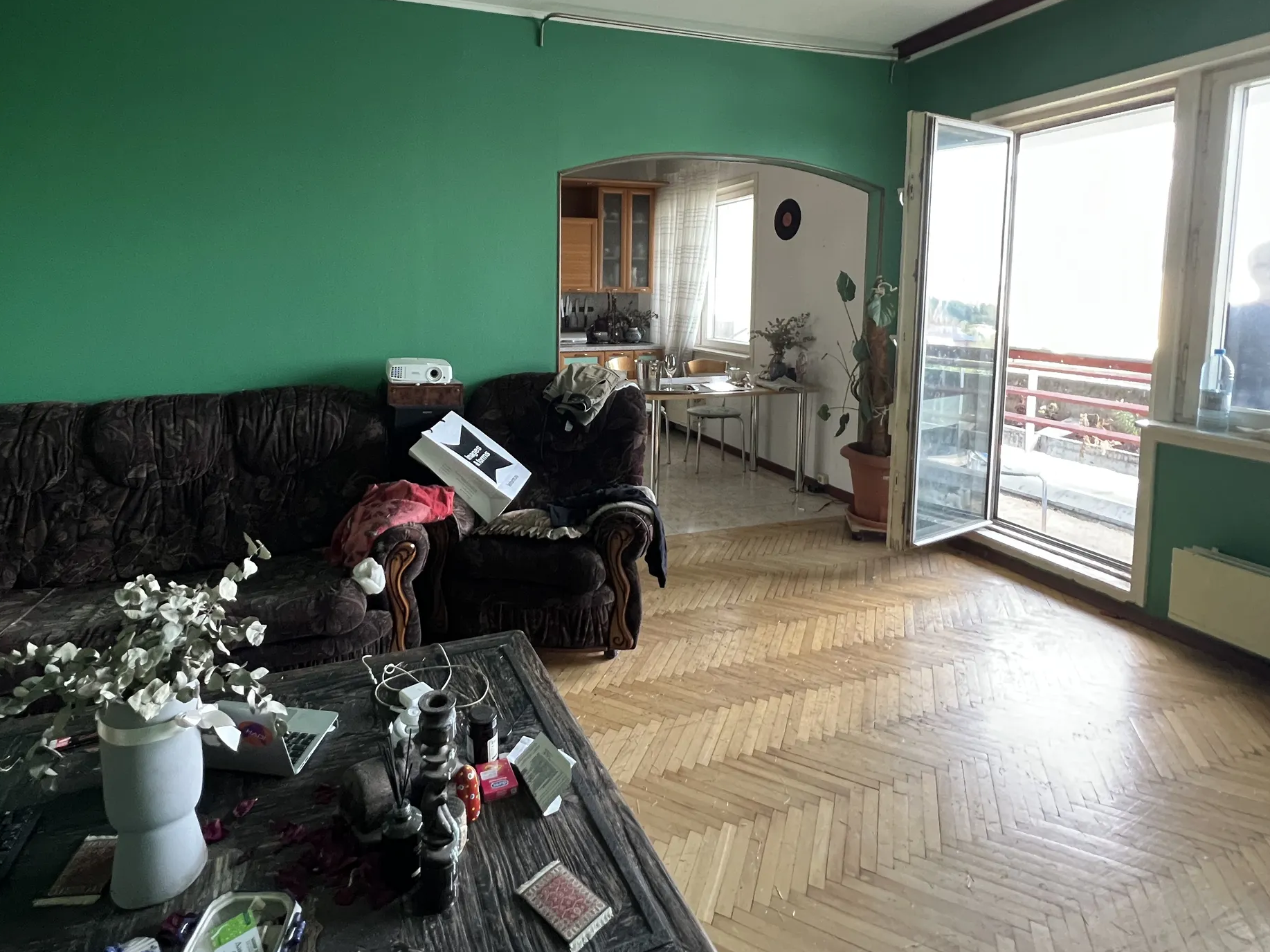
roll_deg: +0.4
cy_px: 350
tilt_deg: -4.5
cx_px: 535
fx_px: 624
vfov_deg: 73.3
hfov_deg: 90.3
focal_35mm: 17
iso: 400
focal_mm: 1.57
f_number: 1.8
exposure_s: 1/60
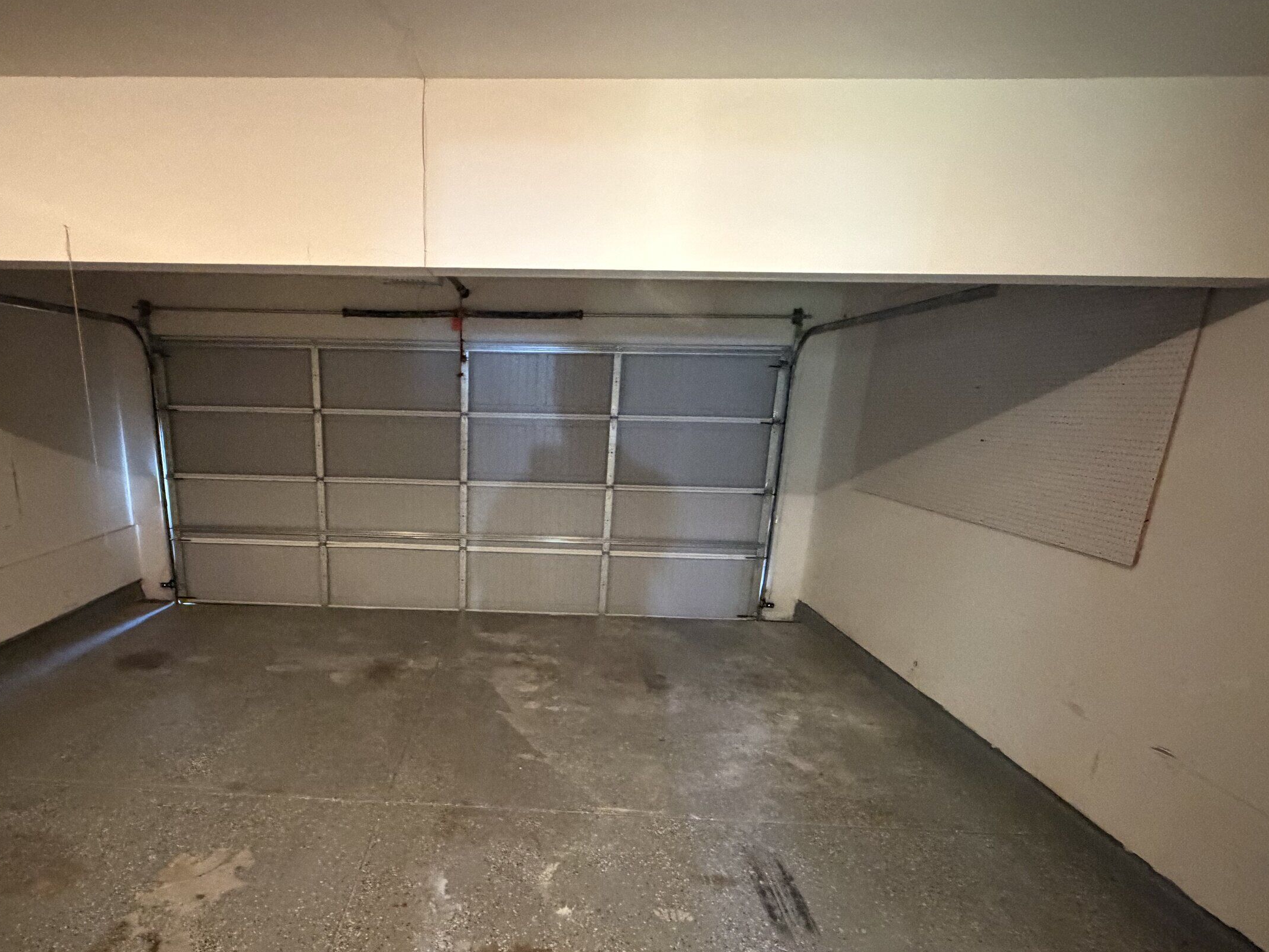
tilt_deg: -16.5
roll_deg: -1.6
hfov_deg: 80.7
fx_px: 733
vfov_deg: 64.8
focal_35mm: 20
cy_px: 610
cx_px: 502
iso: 1250
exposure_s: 1/40
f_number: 2.2
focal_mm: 2.22
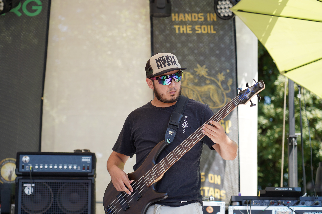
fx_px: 939
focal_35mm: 105
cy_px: 107
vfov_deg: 13.0
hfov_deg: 19.5
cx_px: 161
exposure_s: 1/200
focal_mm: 105
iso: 100
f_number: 4.5
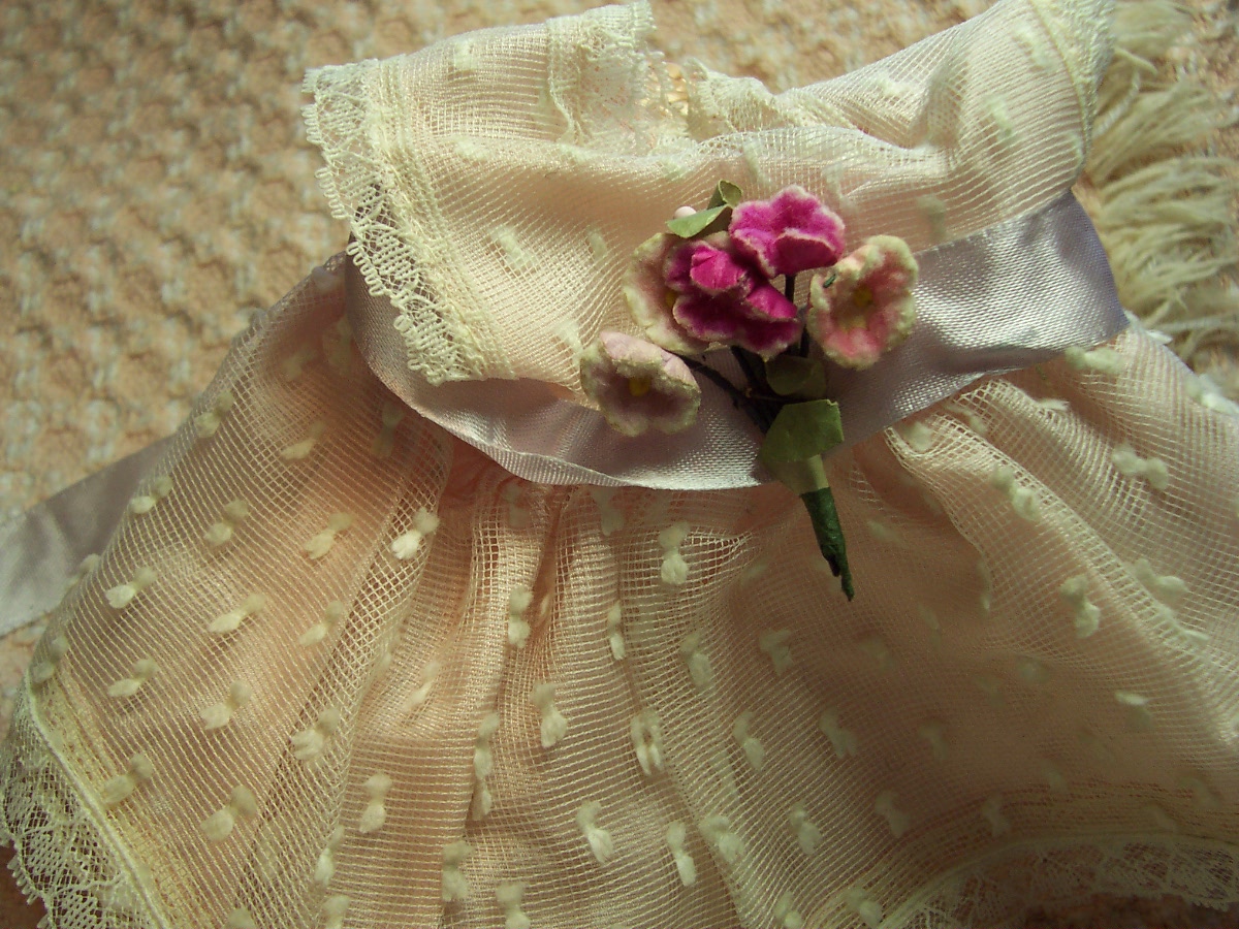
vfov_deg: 38.7
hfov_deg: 50.1
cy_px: 464
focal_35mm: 37
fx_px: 1324
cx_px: 620
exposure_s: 1/125
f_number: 2.8
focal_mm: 5.6
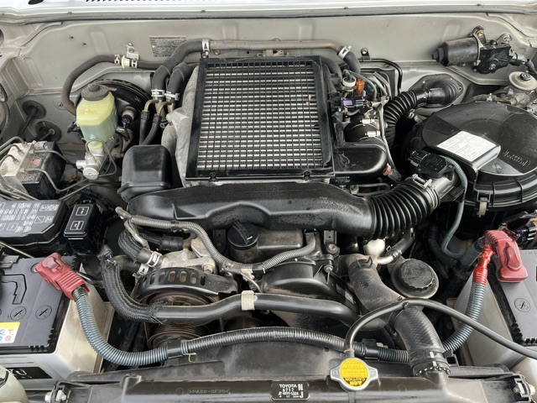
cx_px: 268
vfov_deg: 53.1
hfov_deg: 67.3
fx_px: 403
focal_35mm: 26
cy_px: 202
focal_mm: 5.1
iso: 64
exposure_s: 1/162
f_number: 1.6
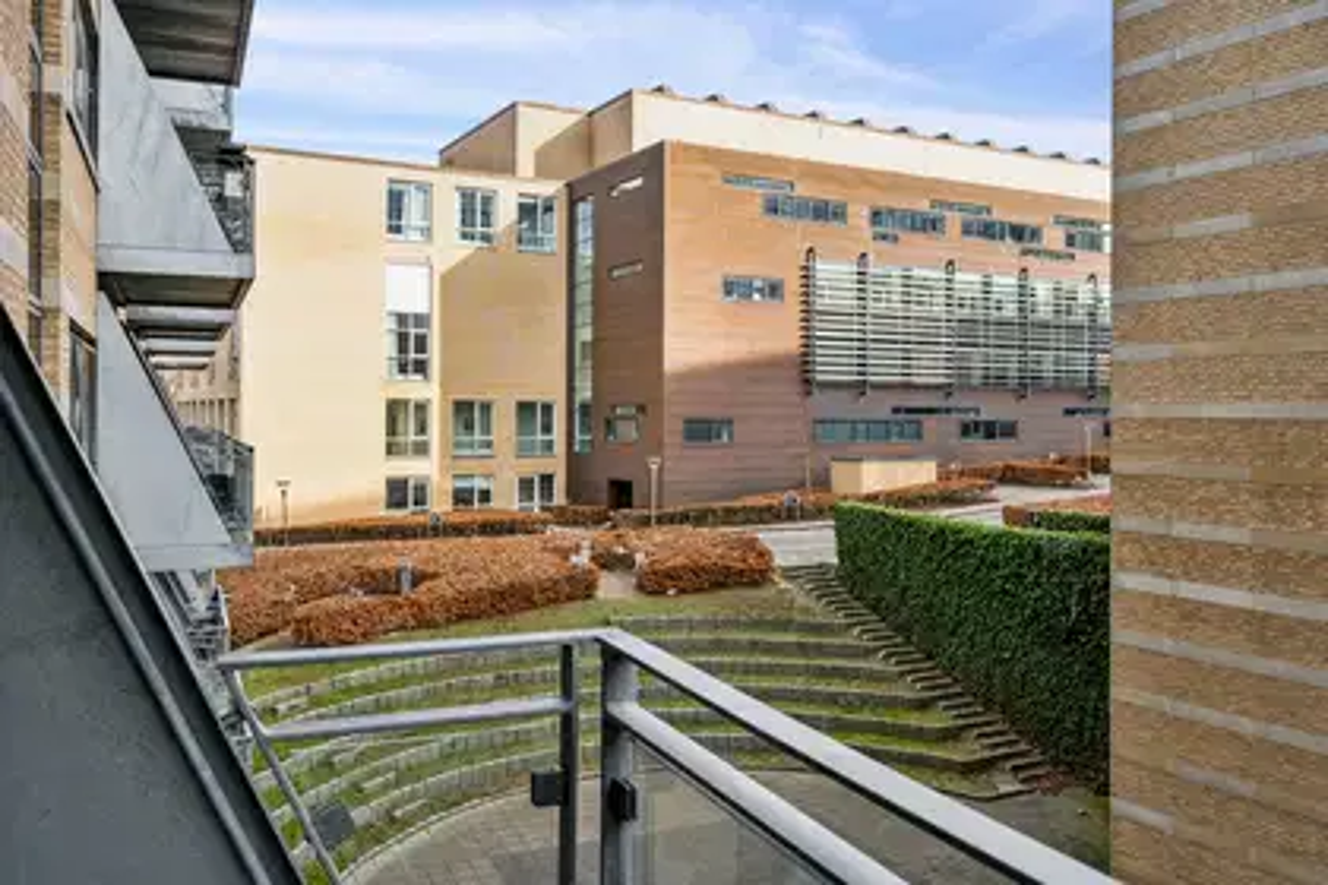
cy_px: 442
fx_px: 1070
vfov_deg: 45.0
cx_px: 664
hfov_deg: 63.7
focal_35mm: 29
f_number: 8
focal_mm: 29
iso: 400
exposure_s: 1/320
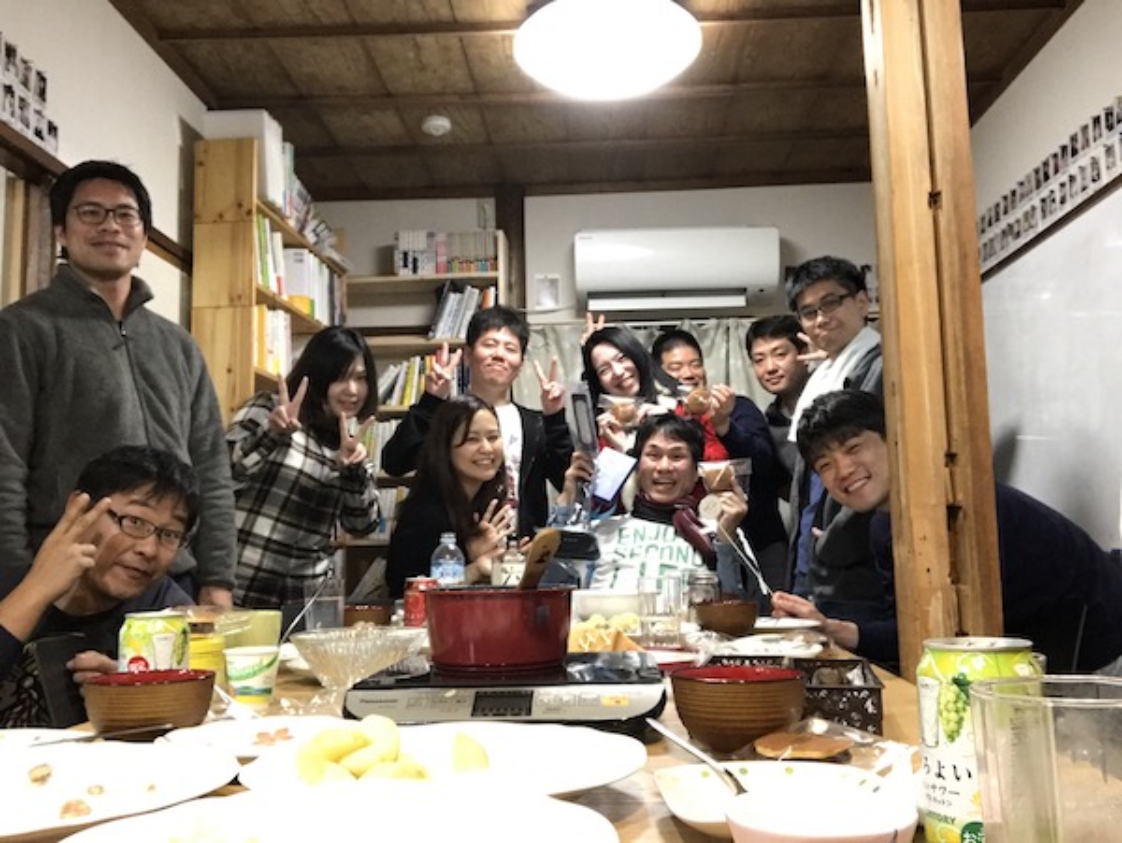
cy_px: 422
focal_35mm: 32
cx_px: 561
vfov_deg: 44.2
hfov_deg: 56.8
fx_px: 1038
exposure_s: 1/33
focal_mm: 2.87
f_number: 2.2
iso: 250
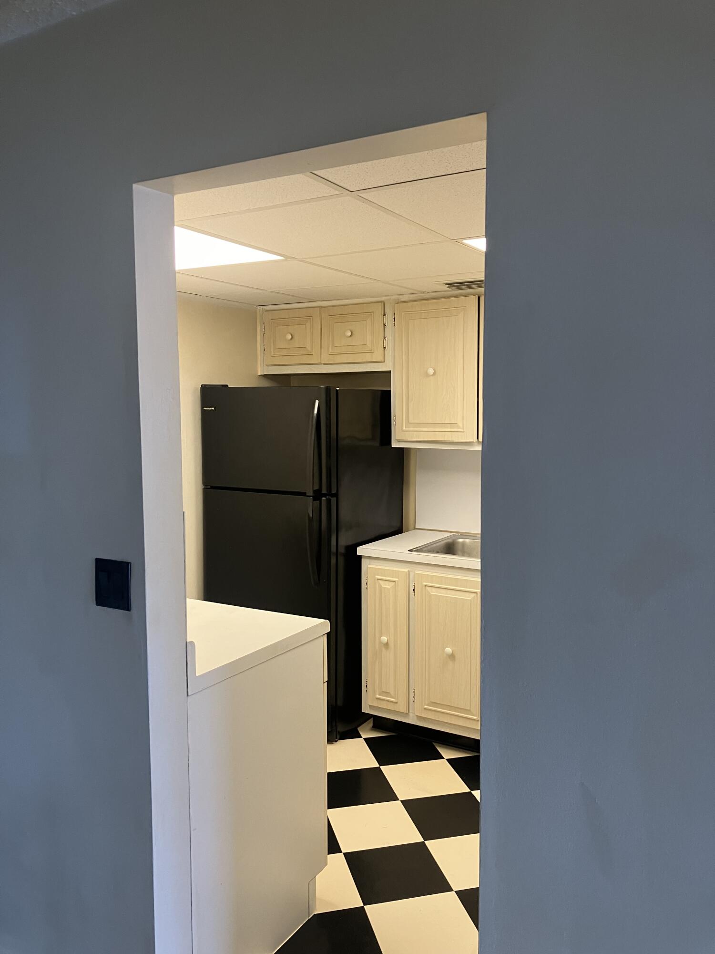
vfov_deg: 63.4
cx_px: 358
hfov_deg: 49.7
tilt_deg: -3.7
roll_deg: -0.4
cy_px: 477
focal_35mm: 28
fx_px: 771
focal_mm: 3.99
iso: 100
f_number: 1.8
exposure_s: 1/60
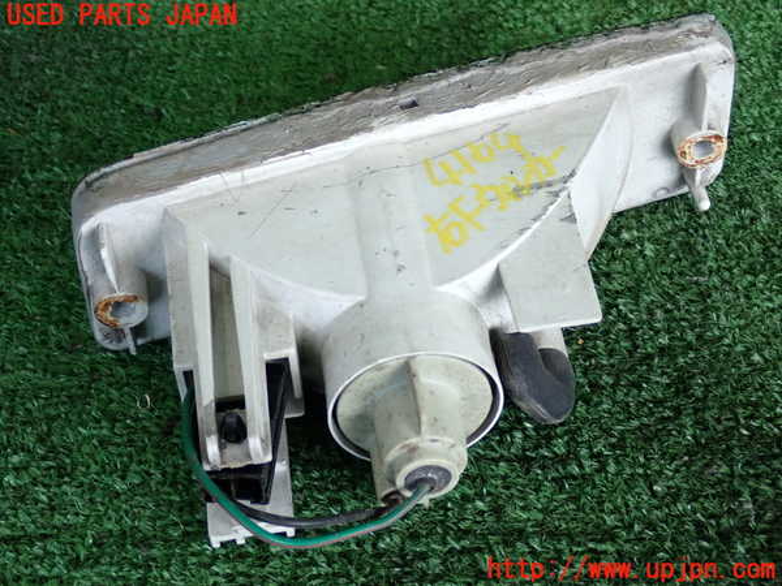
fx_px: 1514
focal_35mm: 67
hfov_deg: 29.0
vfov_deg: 21.9
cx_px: 391
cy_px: 293
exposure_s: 1/125
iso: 400
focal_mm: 11.88
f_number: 3.8
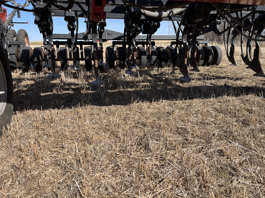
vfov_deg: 53.1
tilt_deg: -14.8
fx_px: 199
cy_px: 99
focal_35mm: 26
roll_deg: +0.7
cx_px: 132
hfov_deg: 67.3
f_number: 1.6
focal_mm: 5.1
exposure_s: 1/2632
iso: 50
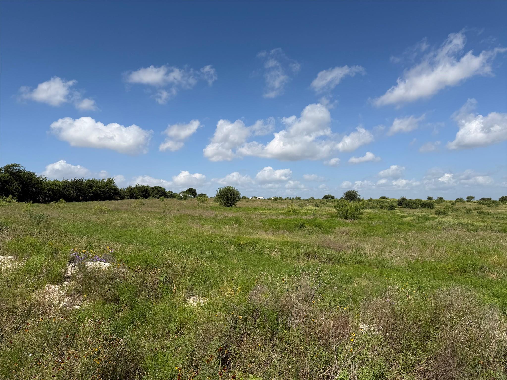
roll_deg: +1.4
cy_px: 190
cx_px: 254
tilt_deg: +0.6
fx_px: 352
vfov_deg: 56.8
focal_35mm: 24
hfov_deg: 71.6
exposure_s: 1/7353
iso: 80
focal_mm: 6.76
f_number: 1.78
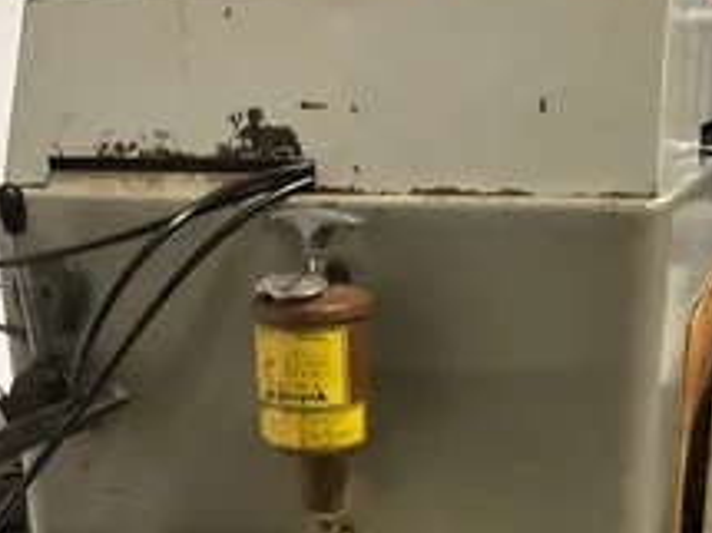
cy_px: 450
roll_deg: +1.9
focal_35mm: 54
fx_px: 1110
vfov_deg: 26.3
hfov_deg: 35.5
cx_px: 381
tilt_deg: -19.5
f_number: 1.8
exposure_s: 1/46
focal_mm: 3
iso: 320
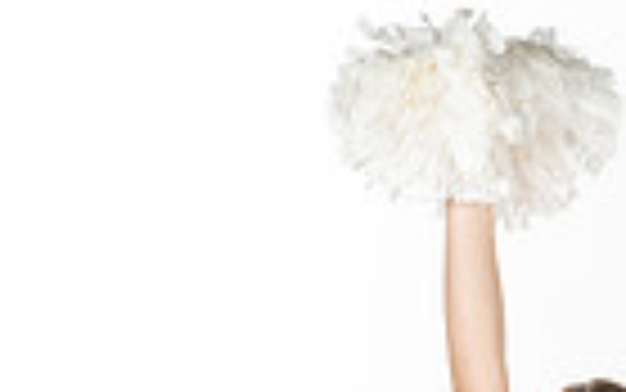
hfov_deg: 9.3
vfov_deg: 5.6
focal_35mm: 225
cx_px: 608
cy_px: 933
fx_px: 3840
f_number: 8
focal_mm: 68
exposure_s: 1/400
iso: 640
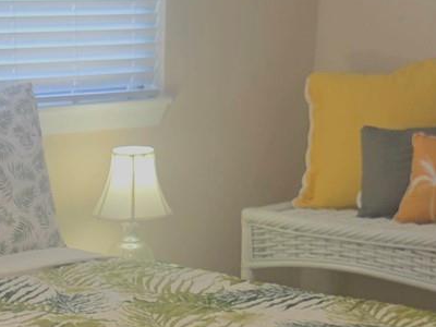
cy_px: 468
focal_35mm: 92
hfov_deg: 20.7
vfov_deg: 15.1
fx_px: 1159
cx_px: 14
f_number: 1.8
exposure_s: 1/60.2
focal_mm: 5.4
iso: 40
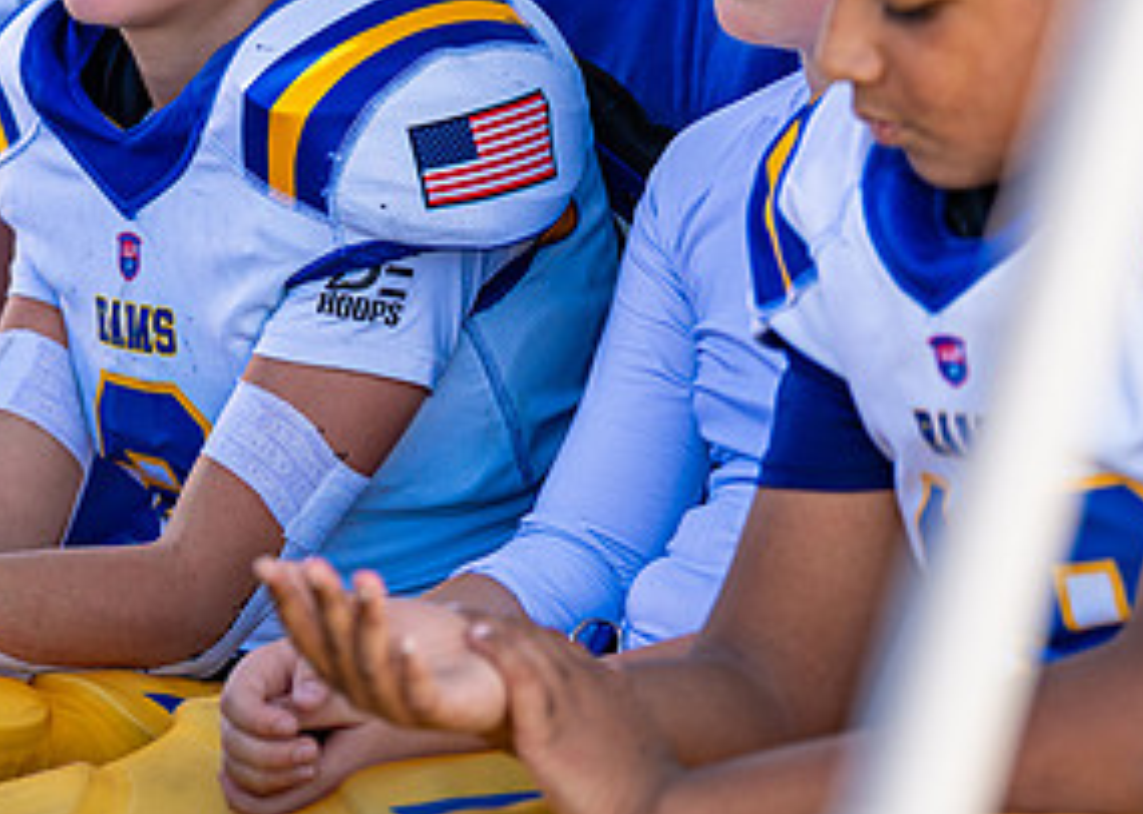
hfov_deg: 7.6
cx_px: 127
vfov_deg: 5.4
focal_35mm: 265
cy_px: -11
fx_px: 8594
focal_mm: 105
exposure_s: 1/640
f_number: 2.8
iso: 100
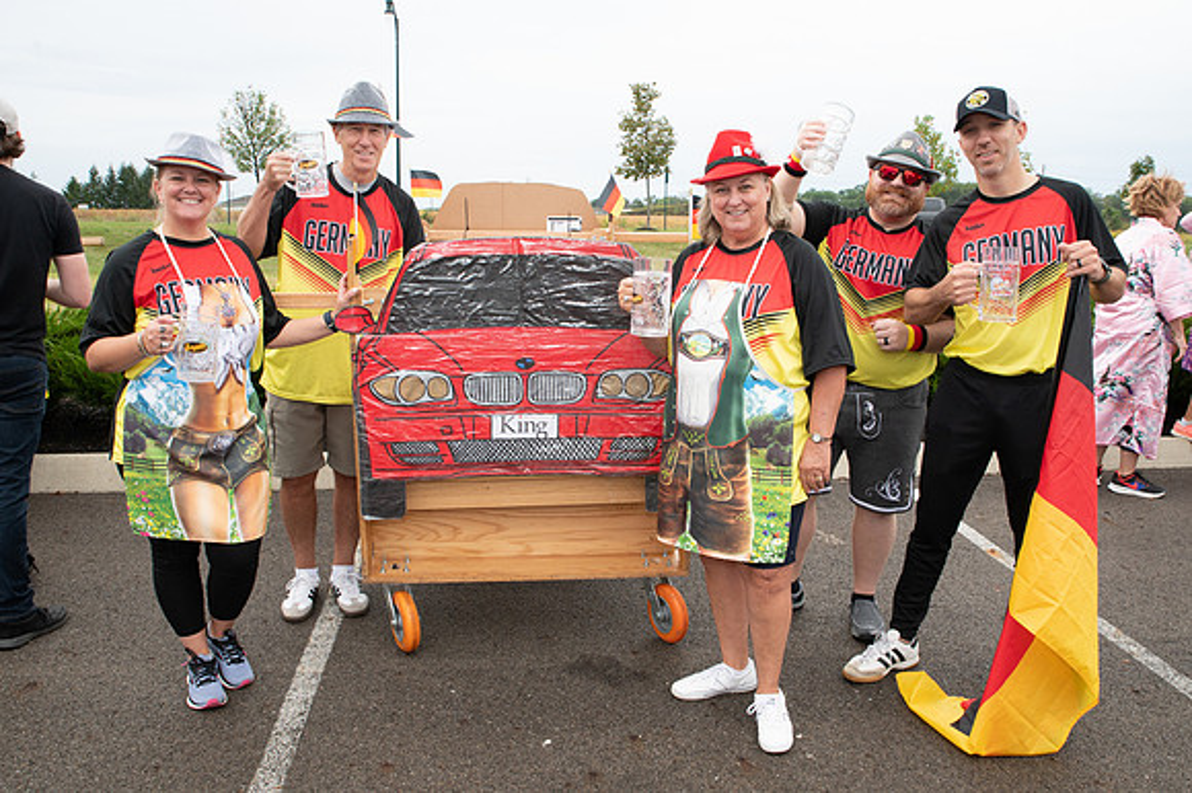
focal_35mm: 29
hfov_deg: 64.1
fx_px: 953
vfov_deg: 45.2
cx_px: 594
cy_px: 378
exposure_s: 1/200
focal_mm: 24
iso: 640
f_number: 10
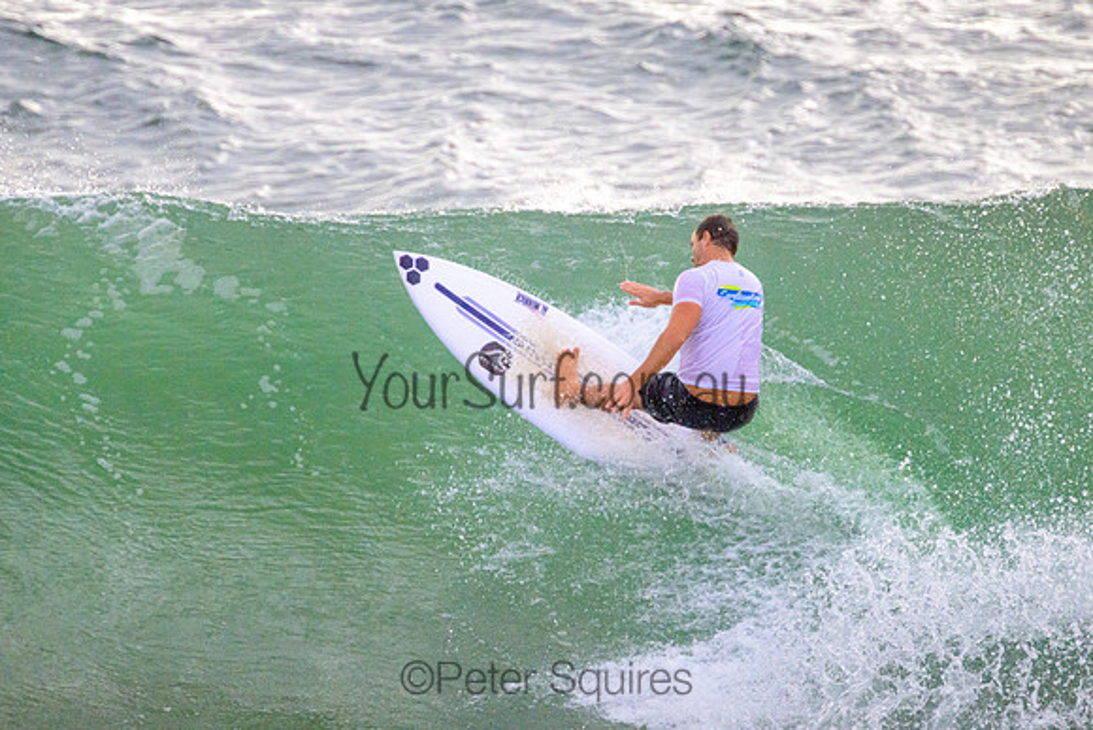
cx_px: 565
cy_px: 263
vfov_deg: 1.3
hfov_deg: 2.0
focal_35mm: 1023
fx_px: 31059
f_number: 11
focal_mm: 800
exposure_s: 1/2000
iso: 2200
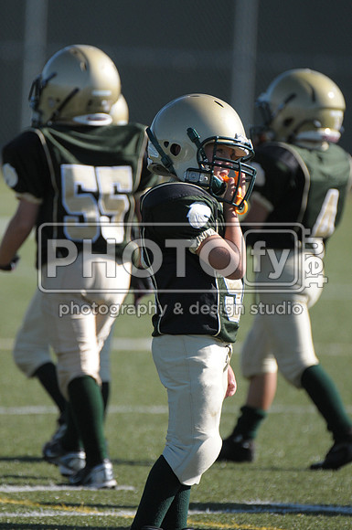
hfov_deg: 2.3
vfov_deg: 3.4
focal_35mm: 600
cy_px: 265
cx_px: 176
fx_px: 8826
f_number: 4
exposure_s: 1/3200
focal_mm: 400
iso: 640
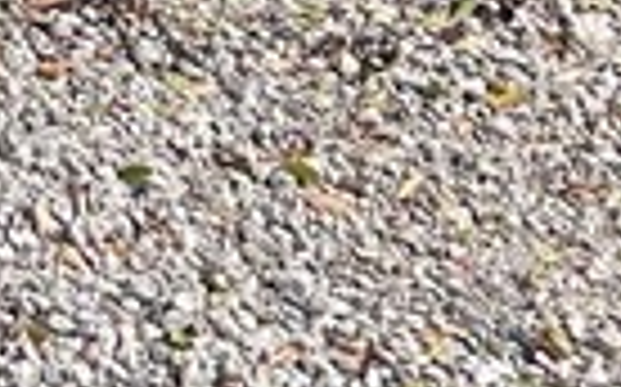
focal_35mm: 204
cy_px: -968
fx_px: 3450
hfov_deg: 8.9
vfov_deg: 5.8
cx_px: -1040
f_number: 1.5
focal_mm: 5.7
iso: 50
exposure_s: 1/1468
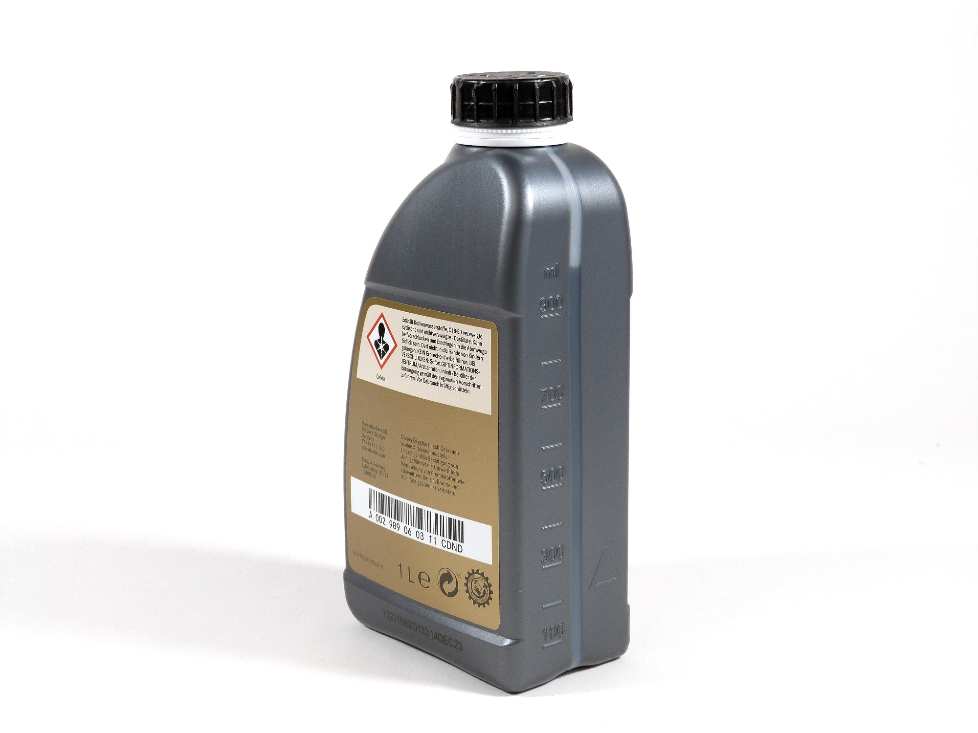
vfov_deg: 25.2
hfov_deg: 33.2
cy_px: 366
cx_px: 489
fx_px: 1639
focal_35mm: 58
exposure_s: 1/160
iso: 100
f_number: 4
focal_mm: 10.5
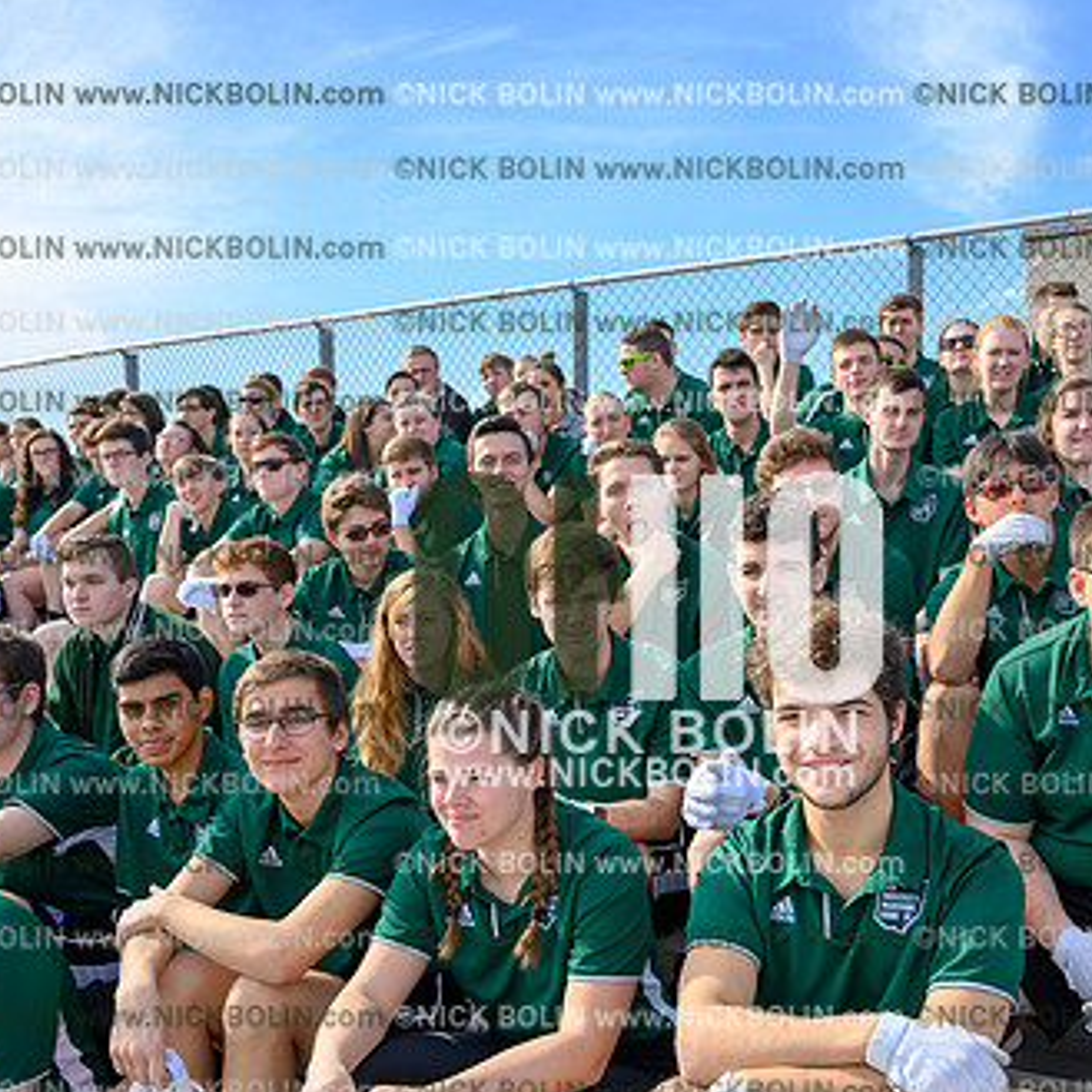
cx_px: 647
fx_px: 1285
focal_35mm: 36
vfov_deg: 45.9
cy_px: 632
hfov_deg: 45.8
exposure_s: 1/640
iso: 125
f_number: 4
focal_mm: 24
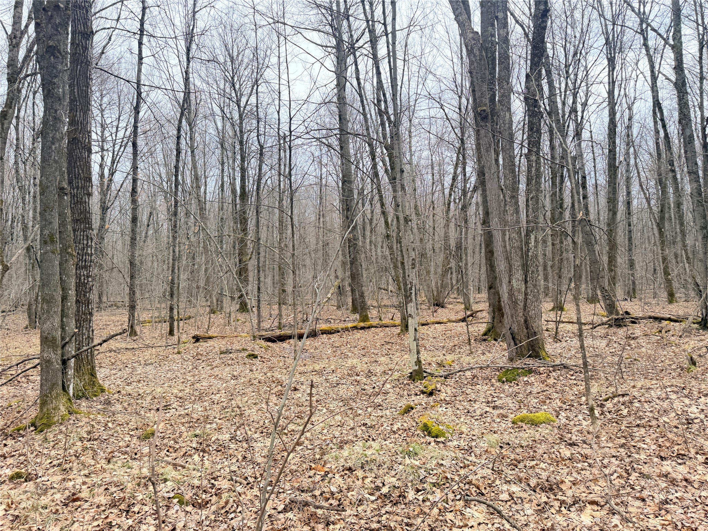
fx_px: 491
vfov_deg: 56.8
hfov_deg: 71.6
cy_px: 266
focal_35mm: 24
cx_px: 354
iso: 100
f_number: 1.78
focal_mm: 6.76
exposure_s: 1/689
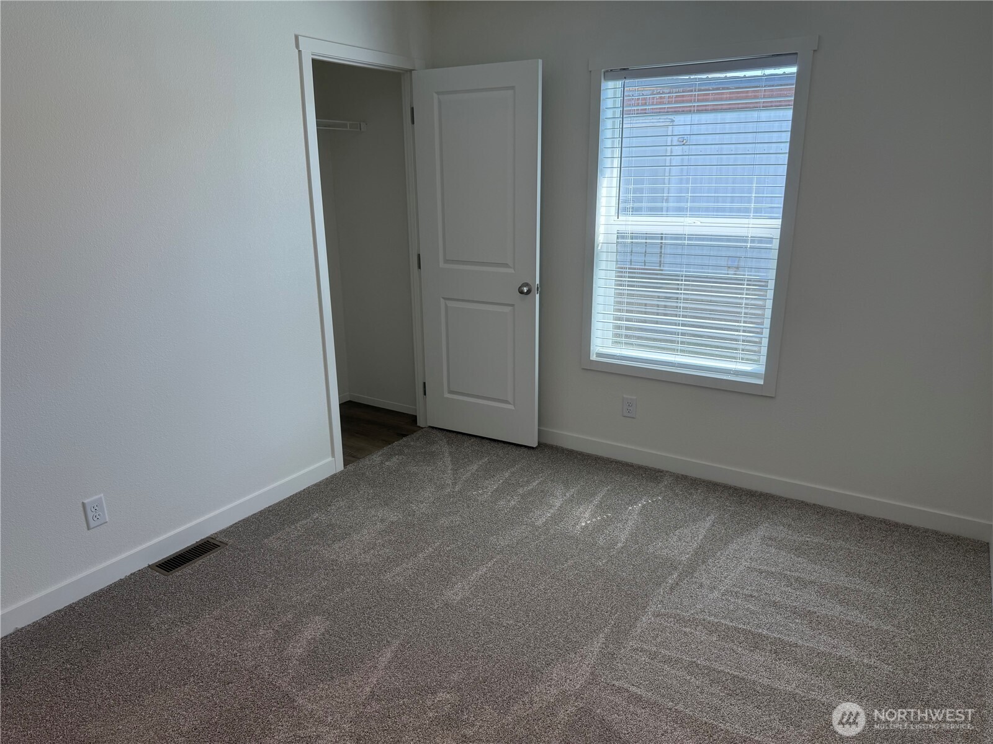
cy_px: 372
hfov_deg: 71.6
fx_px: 688
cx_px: 496
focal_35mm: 24
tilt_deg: -16.7
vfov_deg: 56.8
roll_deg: +0.4
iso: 80
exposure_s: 1/220
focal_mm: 6.76
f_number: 1.78
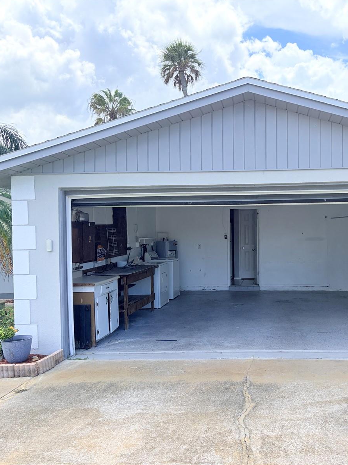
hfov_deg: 39.7
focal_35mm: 35
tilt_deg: +0.5
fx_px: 469
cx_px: 255
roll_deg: +1.1
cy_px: 233
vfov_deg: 52.6
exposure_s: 1/2538
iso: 64
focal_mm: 5.96
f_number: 1.6
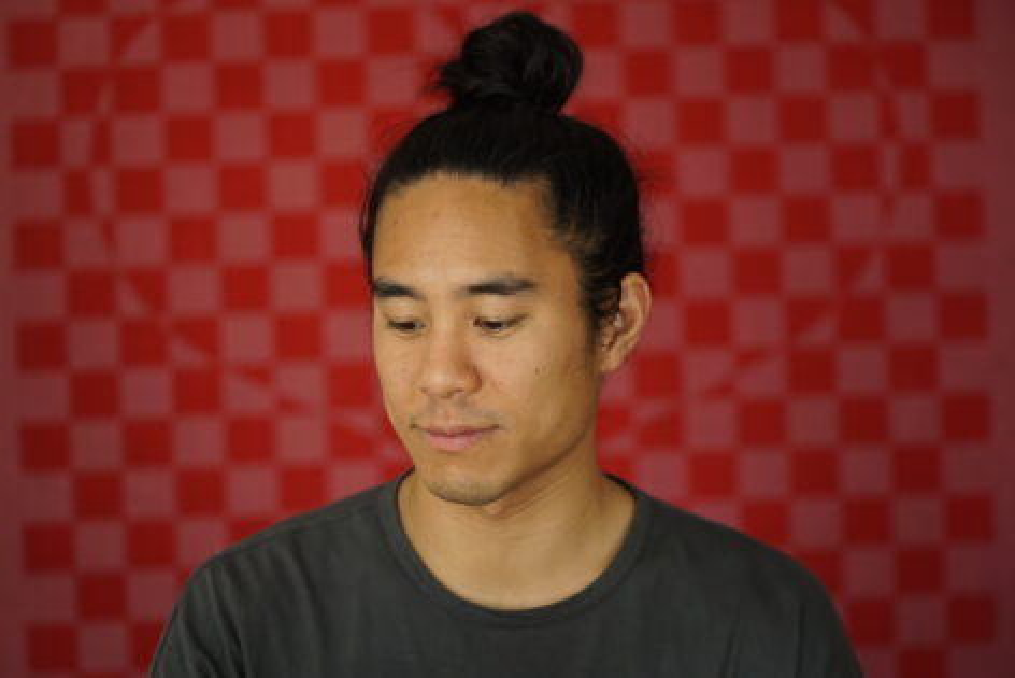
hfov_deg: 26.3
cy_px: 339
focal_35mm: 77
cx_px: 508
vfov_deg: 17.7
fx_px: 2172
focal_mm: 77
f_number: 2.8
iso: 2000
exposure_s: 1/160
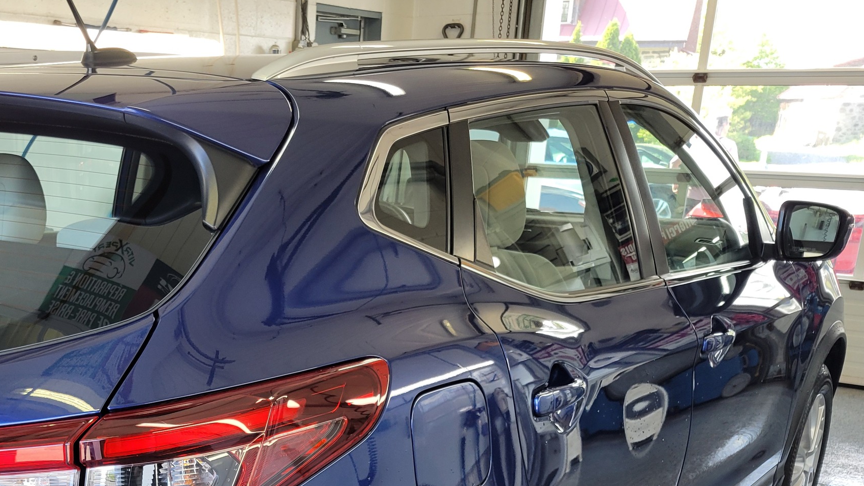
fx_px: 1100
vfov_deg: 24.0
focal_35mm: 48
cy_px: 470
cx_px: 209
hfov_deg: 41.5
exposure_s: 1/120
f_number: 1.8
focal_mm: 5.4
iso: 80
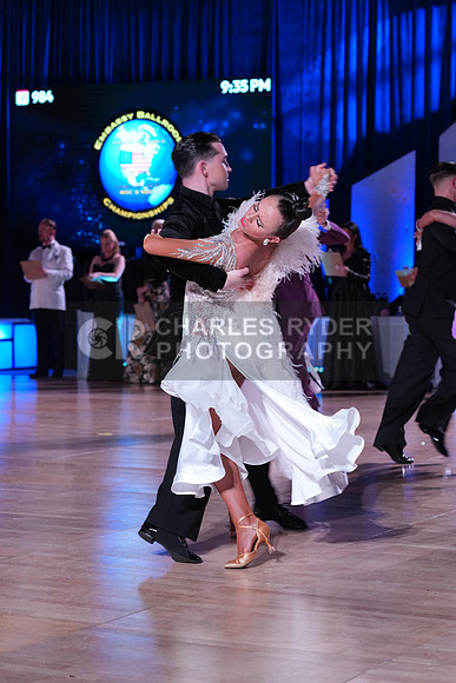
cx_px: 228
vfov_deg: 24.2
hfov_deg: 16.3
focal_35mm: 84
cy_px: 342
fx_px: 1595
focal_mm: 84
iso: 2500
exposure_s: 1/250
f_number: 5
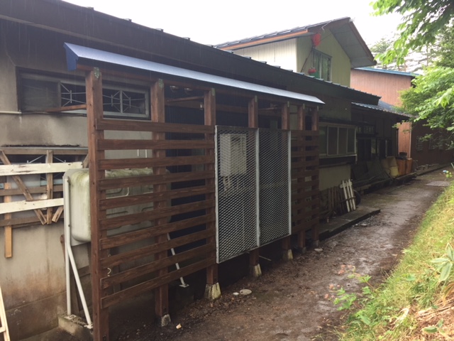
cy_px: 170
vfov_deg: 48.2
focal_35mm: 29
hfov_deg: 61.7
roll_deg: +0.0
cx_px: 227
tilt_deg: -5.1
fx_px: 380
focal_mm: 4.15
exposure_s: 1/60
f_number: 2.2
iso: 32
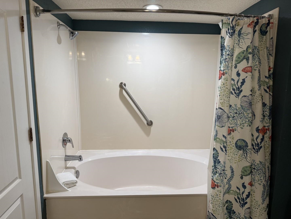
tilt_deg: -9.1
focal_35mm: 24
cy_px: 110
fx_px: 202
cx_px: 146
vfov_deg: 56.8
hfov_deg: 71.6
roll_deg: -1.0
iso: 160
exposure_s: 1/120
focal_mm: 6.76
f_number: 1.78
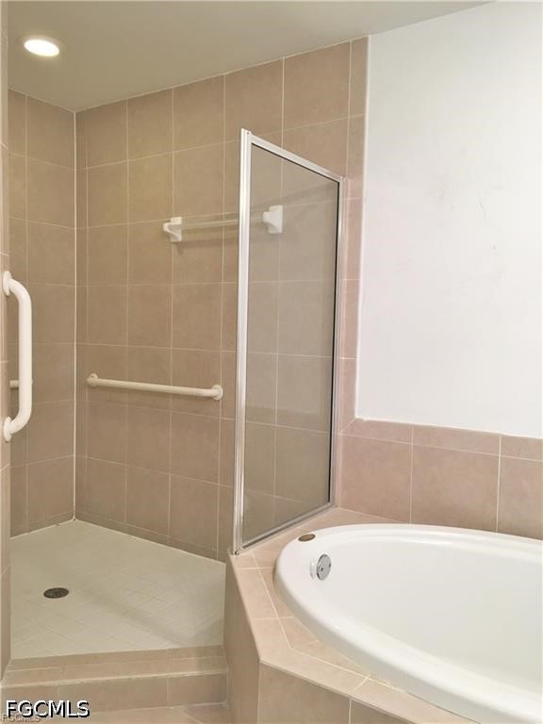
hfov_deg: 48.2
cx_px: 272
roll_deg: -1.1
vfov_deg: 61.7
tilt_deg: -3.7
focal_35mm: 29
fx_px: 607
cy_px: 362
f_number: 2.2
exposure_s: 1/30
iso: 80
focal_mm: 4.15
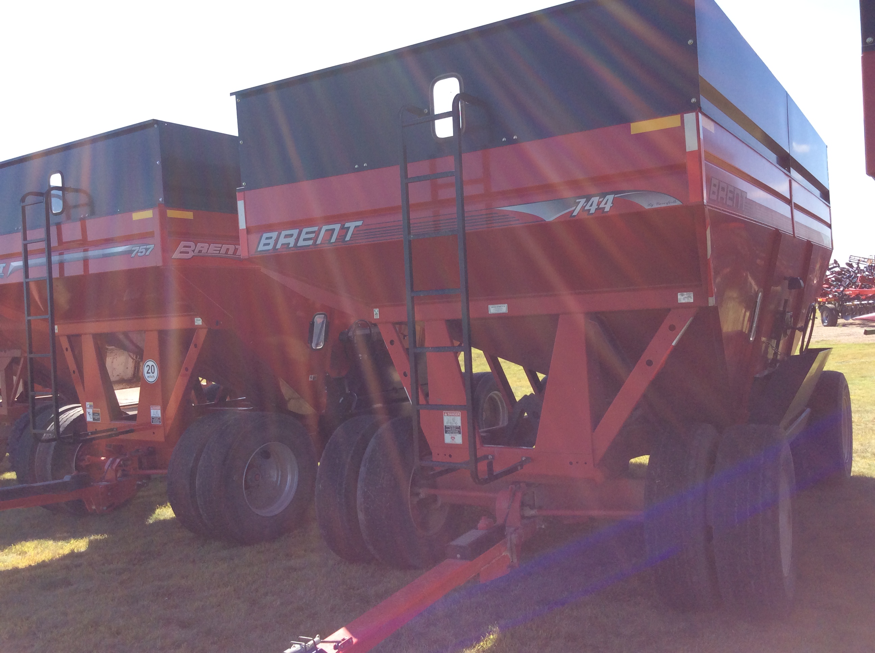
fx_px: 808
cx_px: 438
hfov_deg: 56.9
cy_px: 326
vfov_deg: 44.1
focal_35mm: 32
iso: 32
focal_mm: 3.3
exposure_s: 1/622
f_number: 2.4
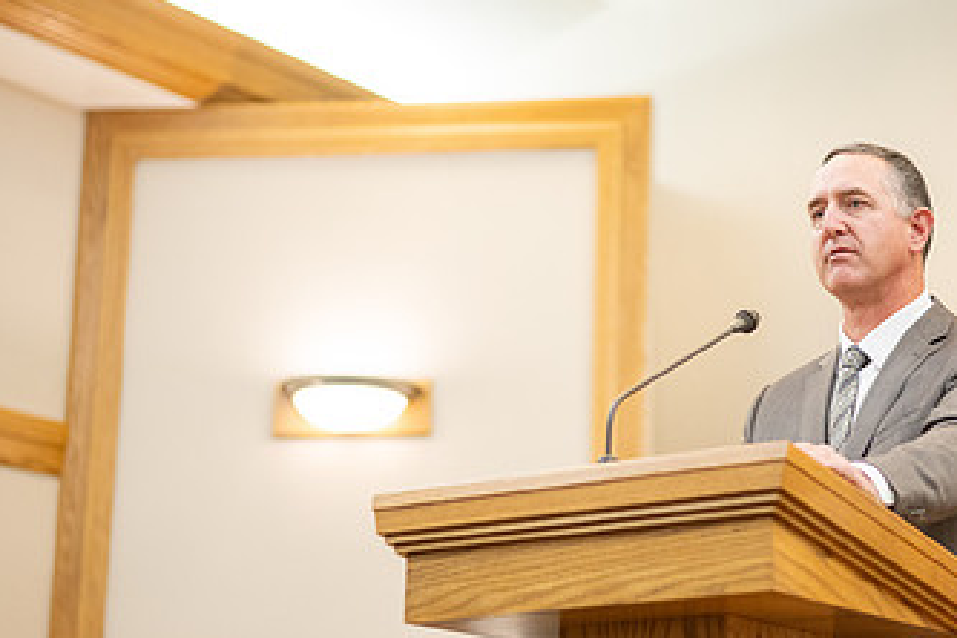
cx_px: 592
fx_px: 2313
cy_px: 326
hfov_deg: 23.3
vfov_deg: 15.7
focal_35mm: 87
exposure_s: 1/400
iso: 1600
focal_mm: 50
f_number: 1.8
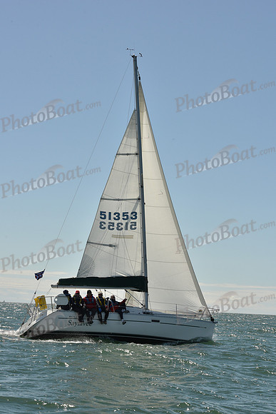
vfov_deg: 28.8
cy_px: 207
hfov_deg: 19.5
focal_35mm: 70
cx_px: 138
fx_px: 804
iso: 320
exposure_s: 1/800
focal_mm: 70
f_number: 13
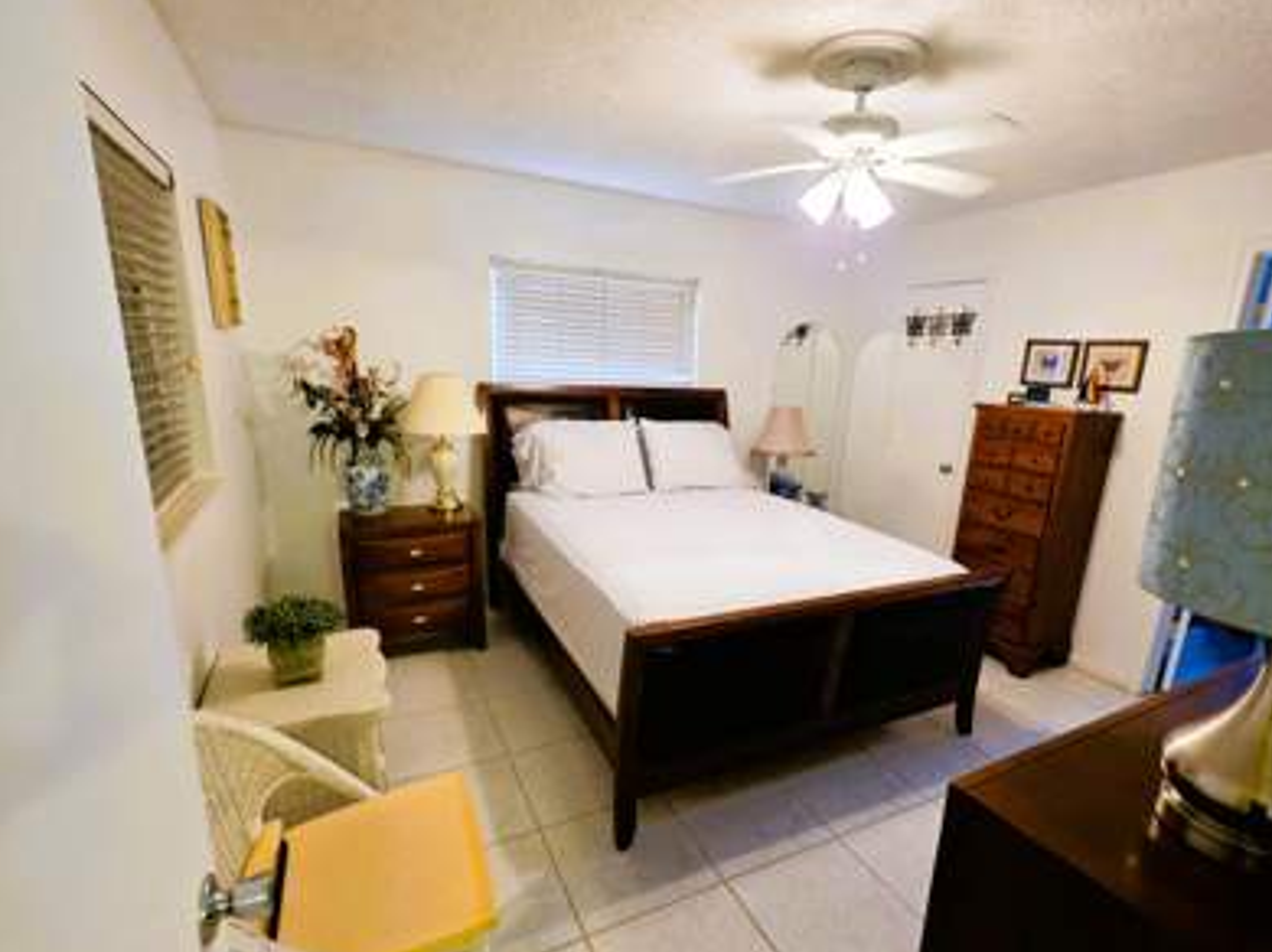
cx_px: 672
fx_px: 588
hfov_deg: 94.4
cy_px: 523
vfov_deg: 77.8
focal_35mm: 16
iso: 200
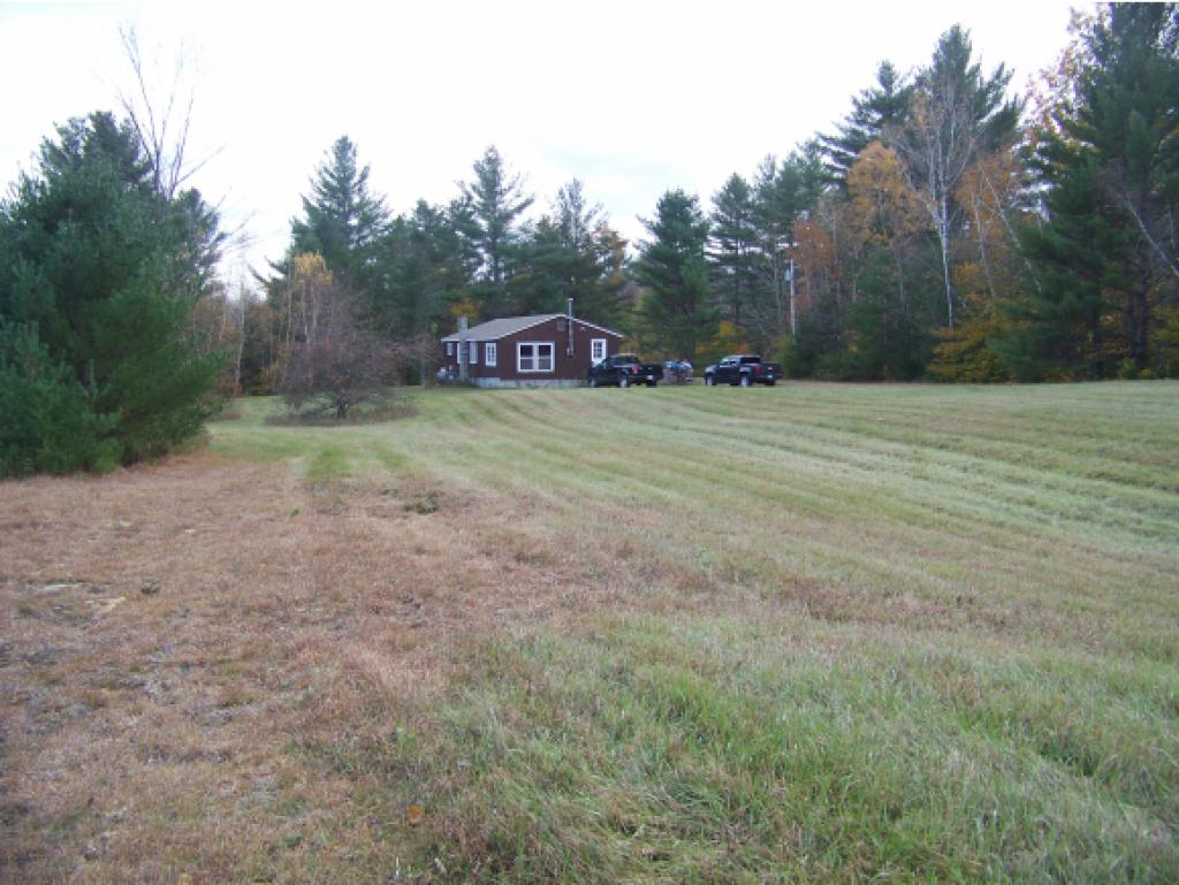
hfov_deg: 51.3
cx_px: 590
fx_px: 1227
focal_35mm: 36
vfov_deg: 39.7
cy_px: 442
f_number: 2.8
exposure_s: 1/80
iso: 64
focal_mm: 5.85
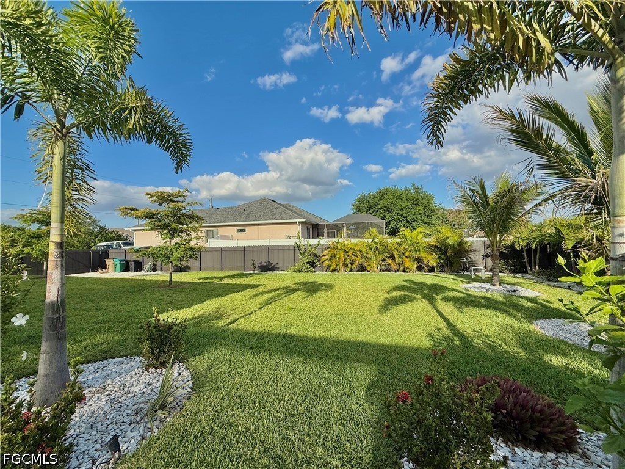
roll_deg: +0.8
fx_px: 253
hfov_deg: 102.1
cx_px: 312
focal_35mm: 14
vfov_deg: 85.7
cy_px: 234
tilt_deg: +4.2
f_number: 2.2
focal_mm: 2.22
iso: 50
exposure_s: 1/2237
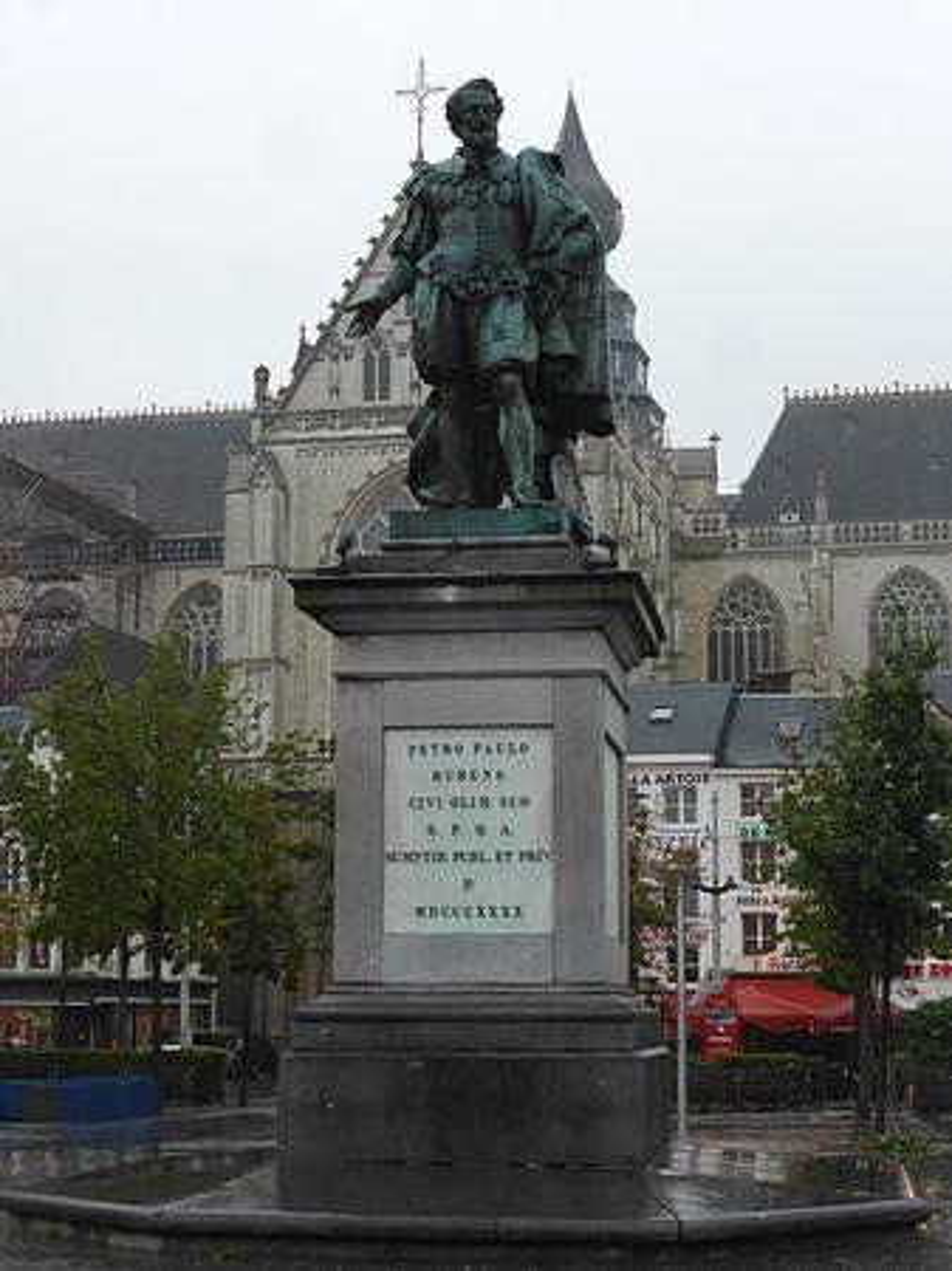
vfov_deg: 29.4
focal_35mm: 66
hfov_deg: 22.2
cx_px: 476
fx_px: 2422
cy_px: 636
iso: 100
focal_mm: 11.7
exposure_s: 1/80
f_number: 4.9
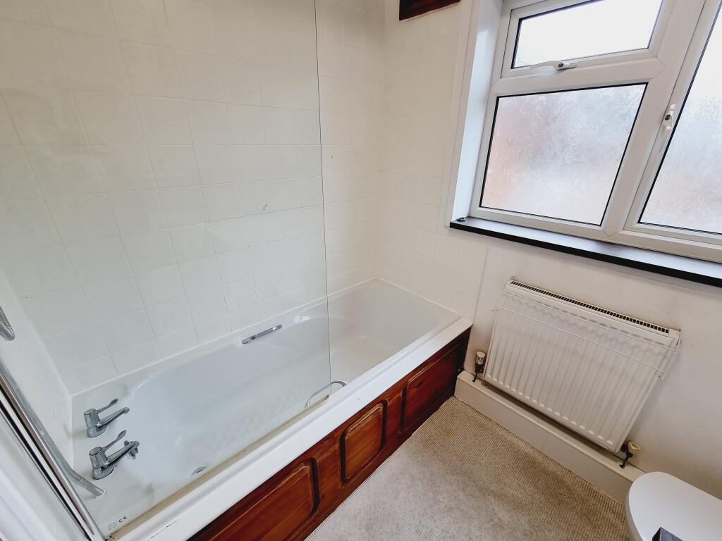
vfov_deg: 89.9
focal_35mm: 13
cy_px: 270
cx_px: 361
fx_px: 271
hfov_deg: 106.2
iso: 80
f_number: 2.2
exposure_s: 1/100
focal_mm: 2.2
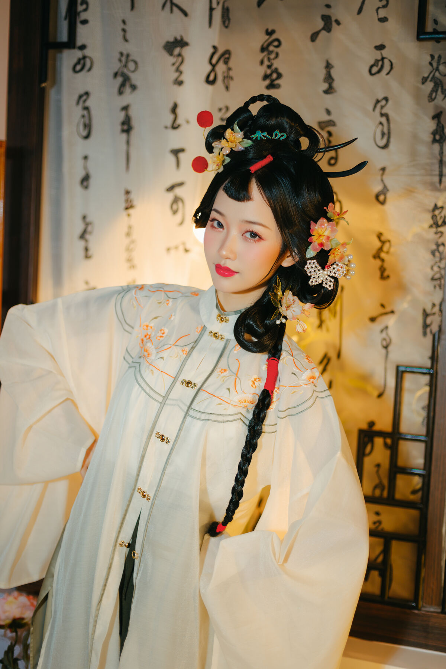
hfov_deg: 27.0
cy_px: 334
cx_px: 223
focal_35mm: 50
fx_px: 929
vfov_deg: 39.6
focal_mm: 50
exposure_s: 1/125
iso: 100
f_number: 1.8
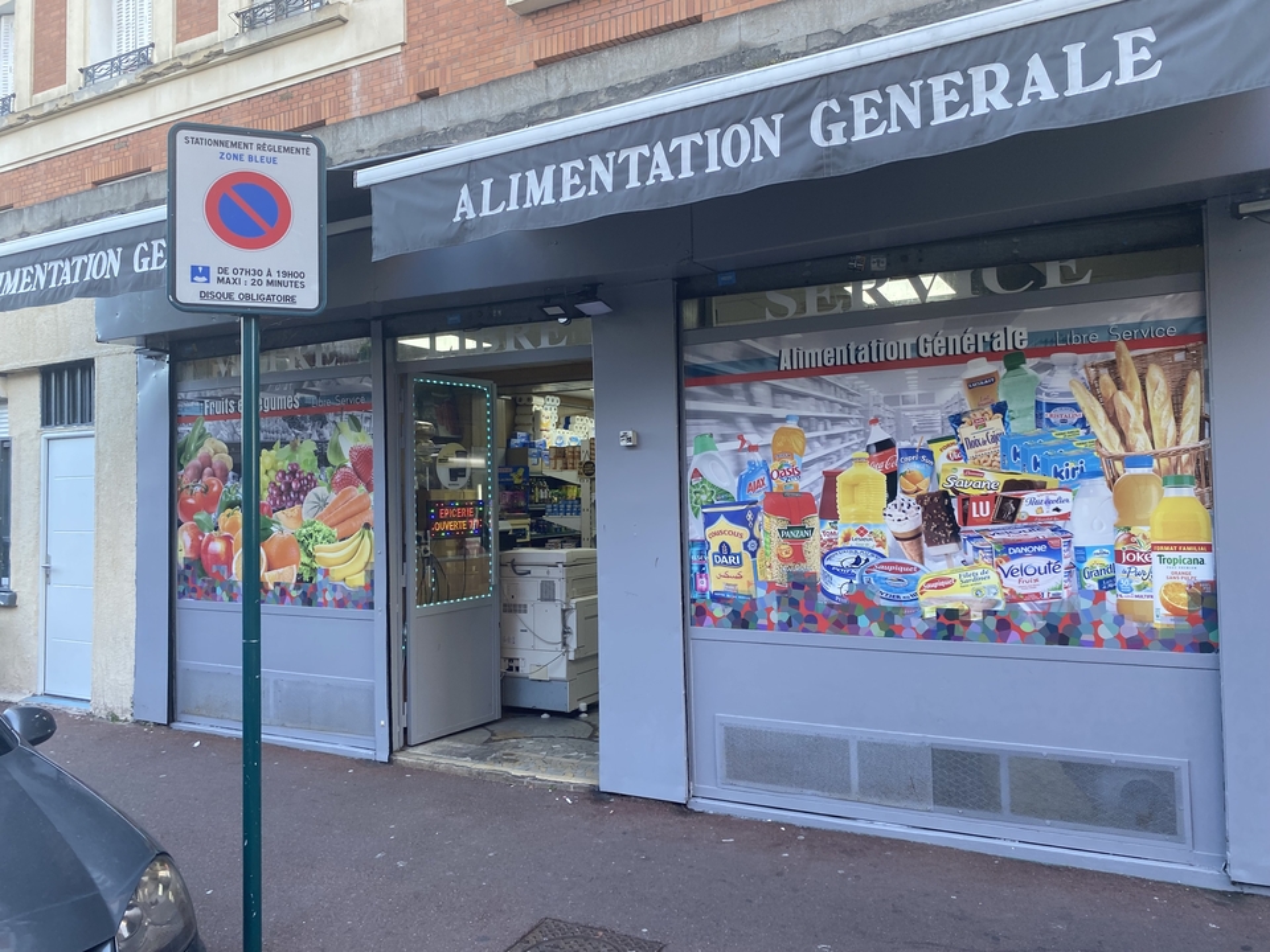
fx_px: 954
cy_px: 476
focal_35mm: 26
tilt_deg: +2.7
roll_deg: +2.9
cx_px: 635
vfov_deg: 53.1
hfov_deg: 67.3
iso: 50
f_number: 1.8
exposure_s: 1/121
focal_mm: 4.25
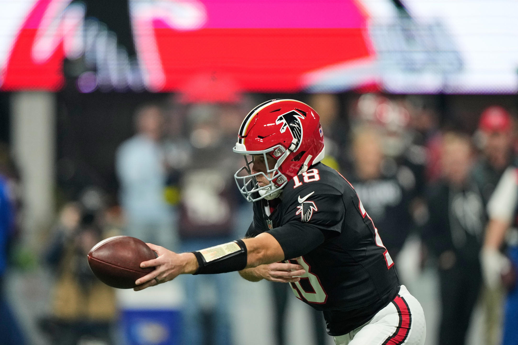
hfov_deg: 3.4
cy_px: 172
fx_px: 8633
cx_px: 259
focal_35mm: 600
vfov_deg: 2.3
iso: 2000
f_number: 2.8
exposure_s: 1/2000
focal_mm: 400
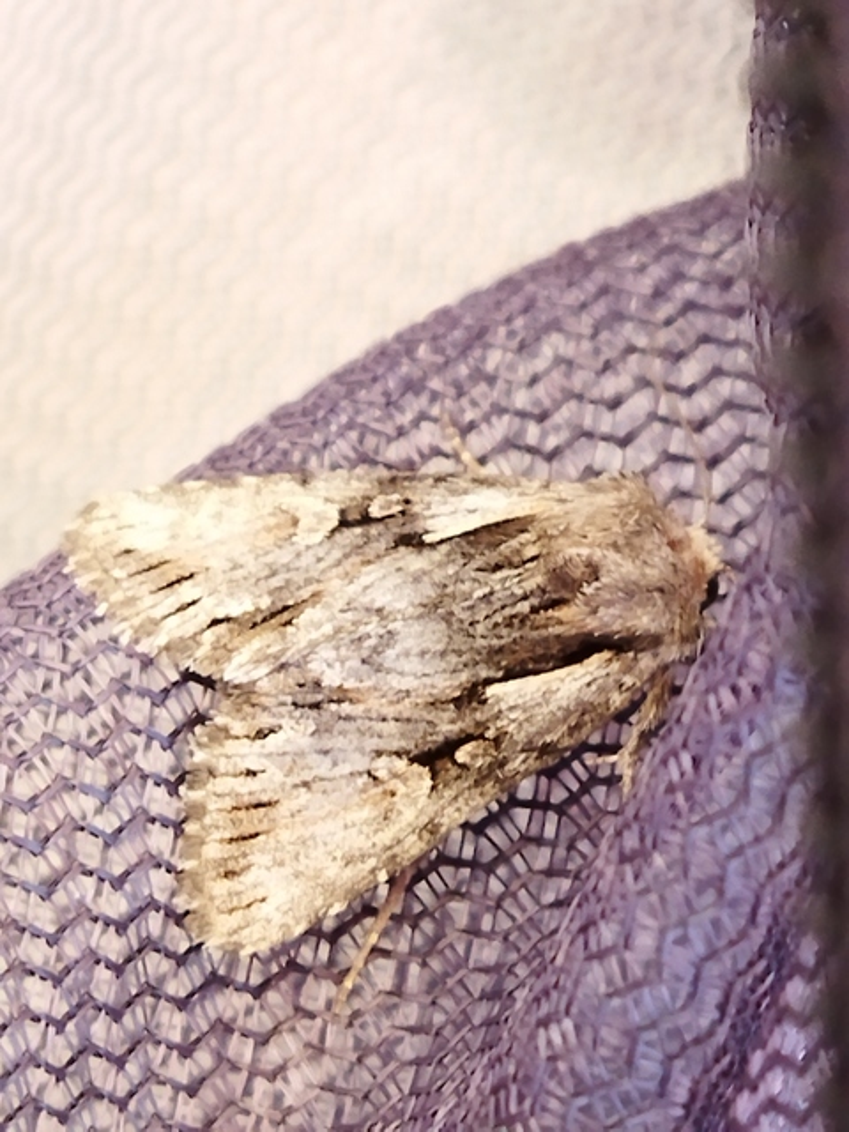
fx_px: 883
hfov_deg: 51.4
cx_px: 424
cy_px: 566
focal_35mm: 27
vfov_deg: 65.3
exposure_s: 1/50
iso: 294
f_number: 1.79
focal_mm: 4.71
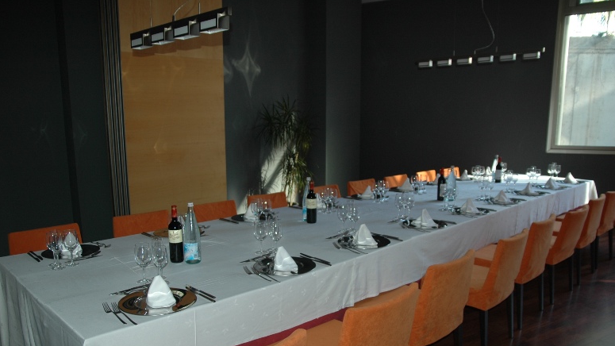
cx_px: 300
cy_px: 208
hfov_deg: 68.8
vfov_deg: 41.9
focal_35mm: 28
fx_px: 449
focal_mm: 17
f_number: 2.8
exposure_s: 1/60
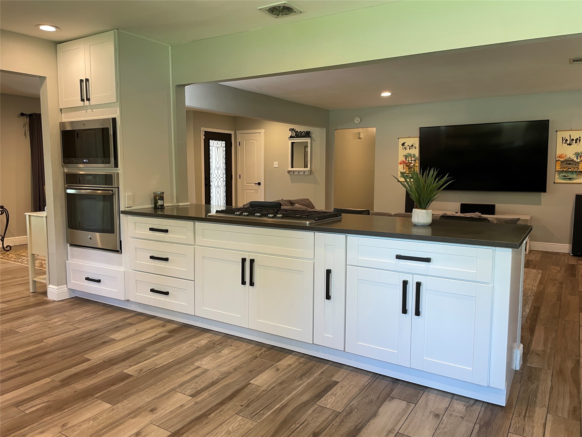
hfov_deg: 67.3
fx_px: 437
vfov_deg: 53.1
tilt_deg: -6.7
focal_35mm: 26
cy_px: 218
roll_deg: -0.5
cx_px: 291
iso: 80
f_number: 1.6
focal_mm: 4.2
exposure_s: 1/60
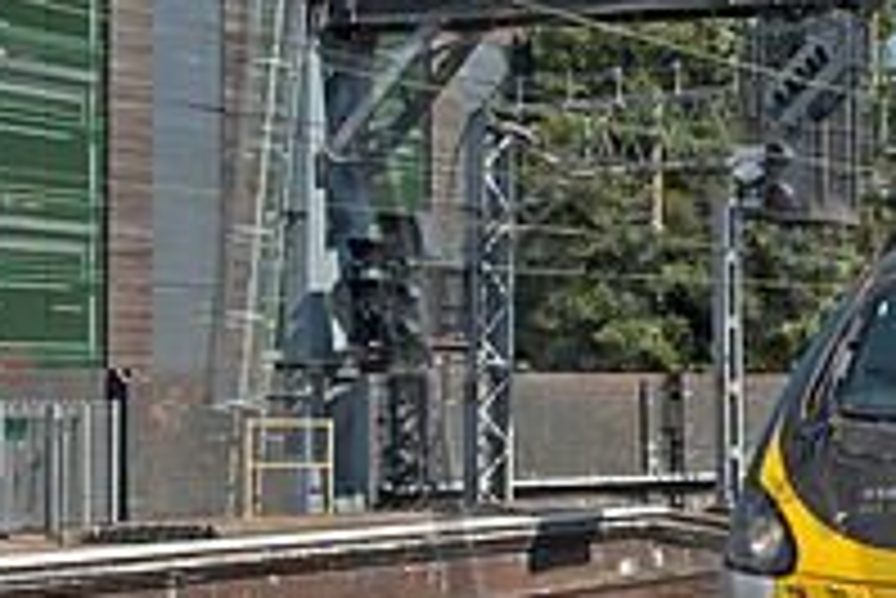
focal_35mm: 109
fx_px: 2726
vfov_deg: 12.5
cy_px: 339
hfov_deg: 18.0
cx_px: 991
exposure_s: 1/320
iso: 200
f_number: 9
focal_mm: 25
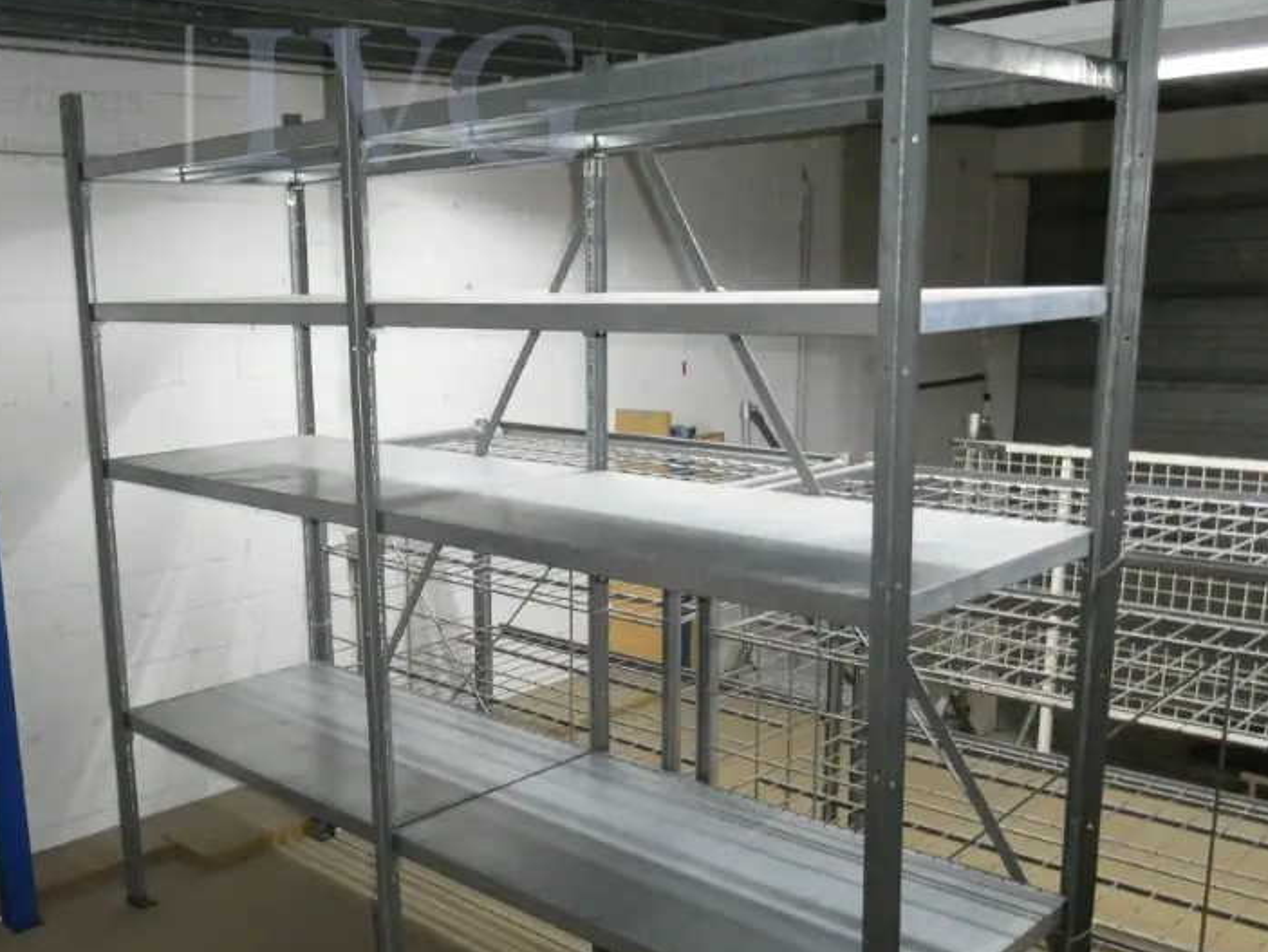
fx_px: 1283
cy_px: 582
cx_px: 450
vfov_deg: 40.5
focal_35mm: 35
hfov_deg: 51.9
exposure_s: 1/60
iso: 800
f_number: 3.3
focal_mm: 4.3
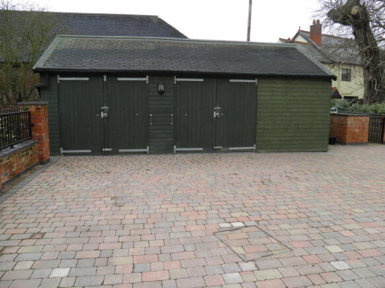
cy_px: 144
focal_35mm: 28
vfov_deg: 49.7
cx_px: 192
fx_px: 311
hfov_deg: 63.5
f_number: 2.8
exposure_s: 1/40
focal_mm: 4.9
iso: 50
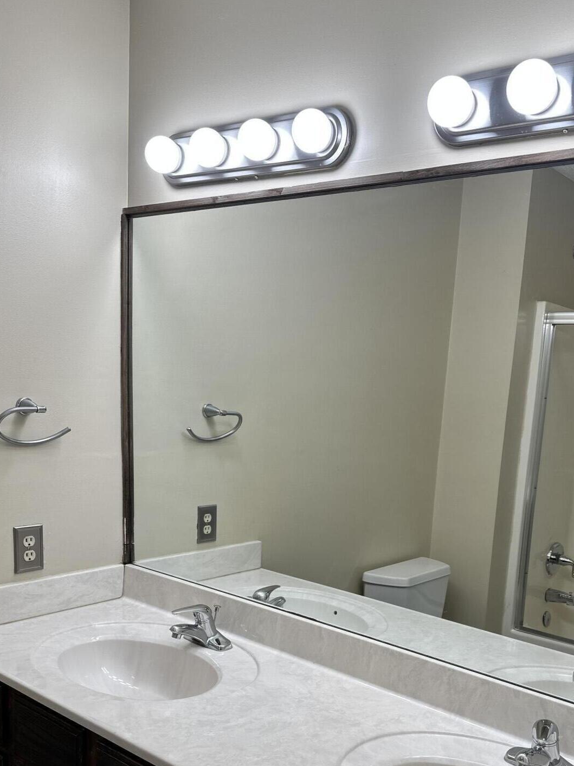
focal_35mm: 34
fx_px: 752
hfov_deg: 41.7
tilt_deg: -10.2
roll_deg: -4.1
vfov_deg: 52.6
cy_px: 530
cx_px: 331
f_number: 1.78
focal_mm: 6.86
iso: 64
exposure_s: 1/132
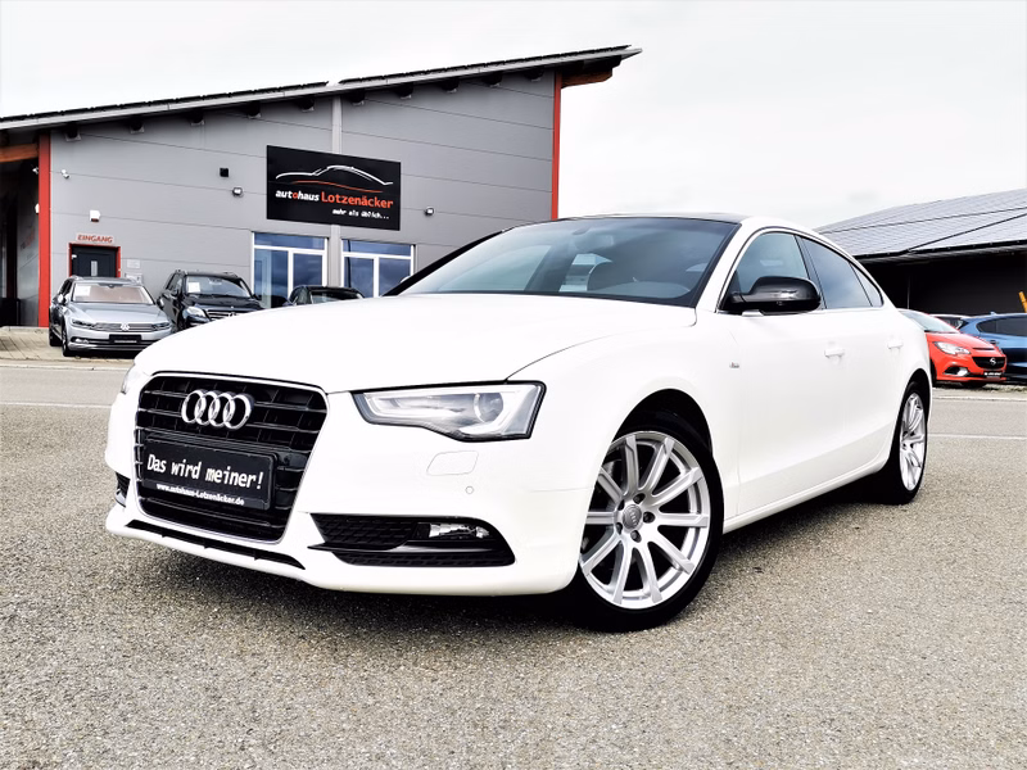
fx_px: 979
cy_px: 385
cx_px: 514
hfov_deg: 55.4
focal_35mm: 33
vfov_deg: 42.9
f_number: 1.8
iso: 50
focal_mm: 5.58
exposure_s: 1/1565
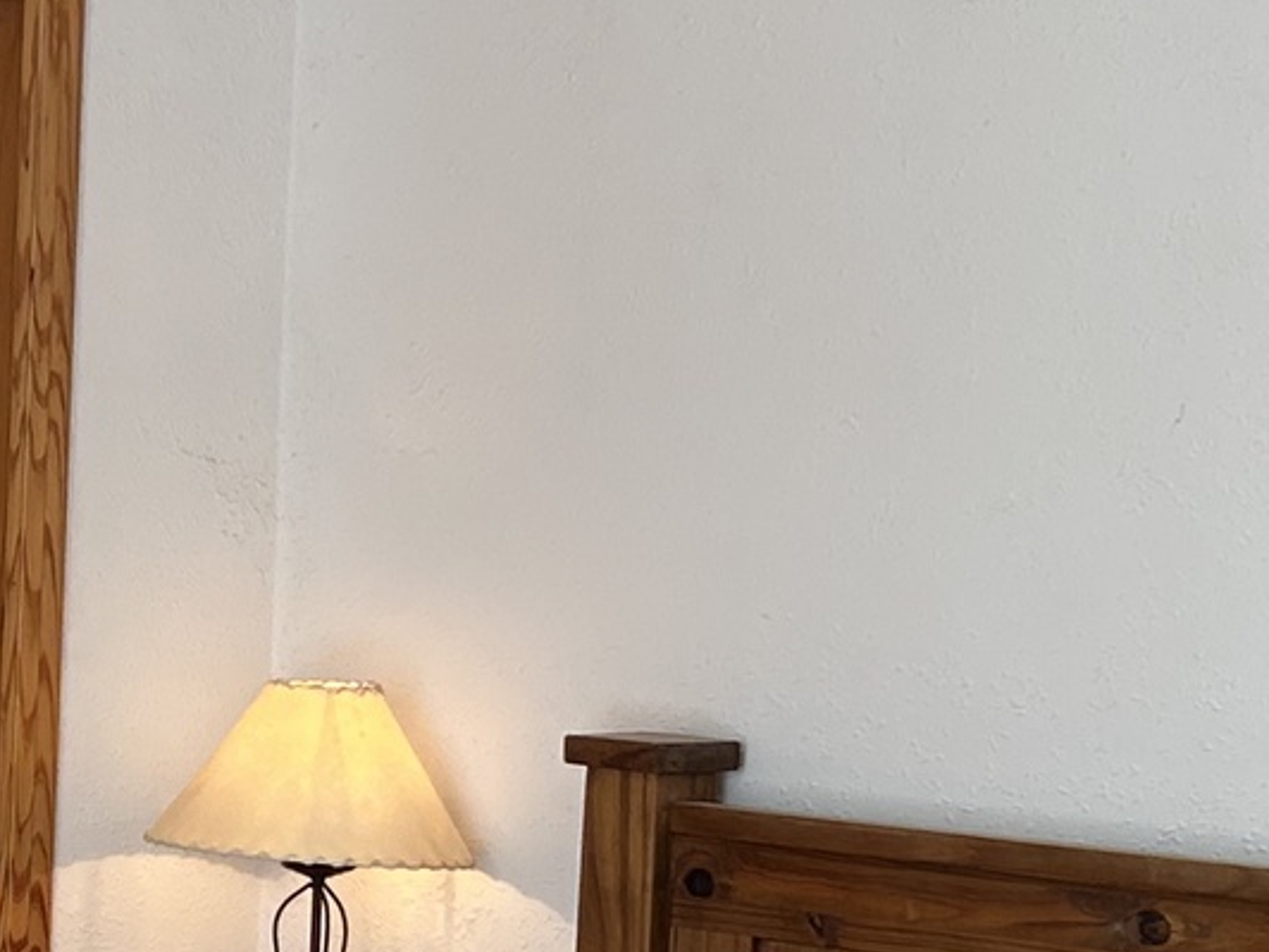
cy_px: 947
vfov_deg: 11.6
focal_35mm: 127
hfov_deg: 15.4
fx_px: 4656
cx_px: 305
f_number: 1.5
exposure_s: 1/111
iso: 32
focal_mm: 5.7
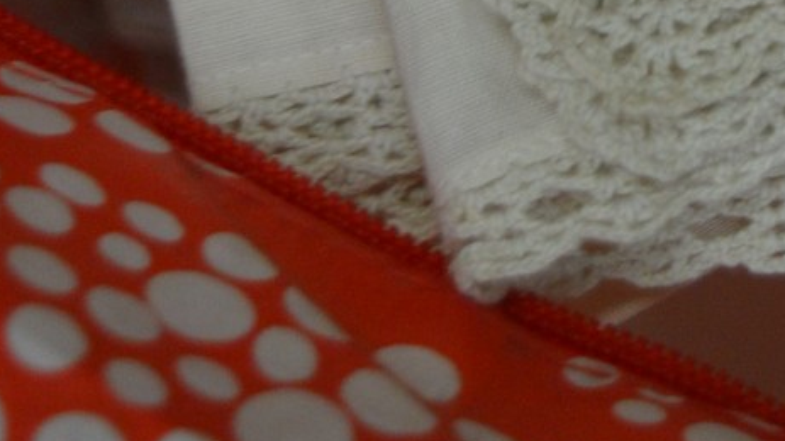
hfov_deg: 12.2
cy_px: -617
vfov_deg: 6.6
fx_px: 3618
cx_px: 785
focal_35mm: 174
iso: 900
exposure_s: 1/60
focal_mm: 31
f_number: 4.2
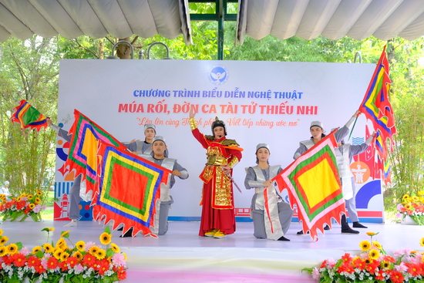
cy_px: 142
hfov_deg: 46.4
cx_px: 212
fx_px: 495
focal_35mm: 42
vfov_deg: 31.9
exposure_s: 1/100
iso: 400
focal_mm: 27.7
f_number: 4
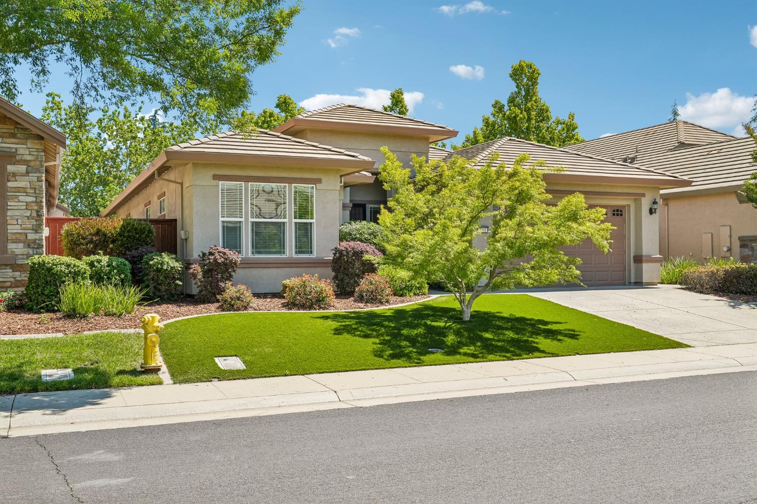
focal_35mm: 34
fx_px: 715
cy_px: 252
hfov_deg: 55.8
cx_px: 378
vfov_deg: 38.9
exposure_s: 1/400
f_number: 8
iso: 400
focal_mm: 34
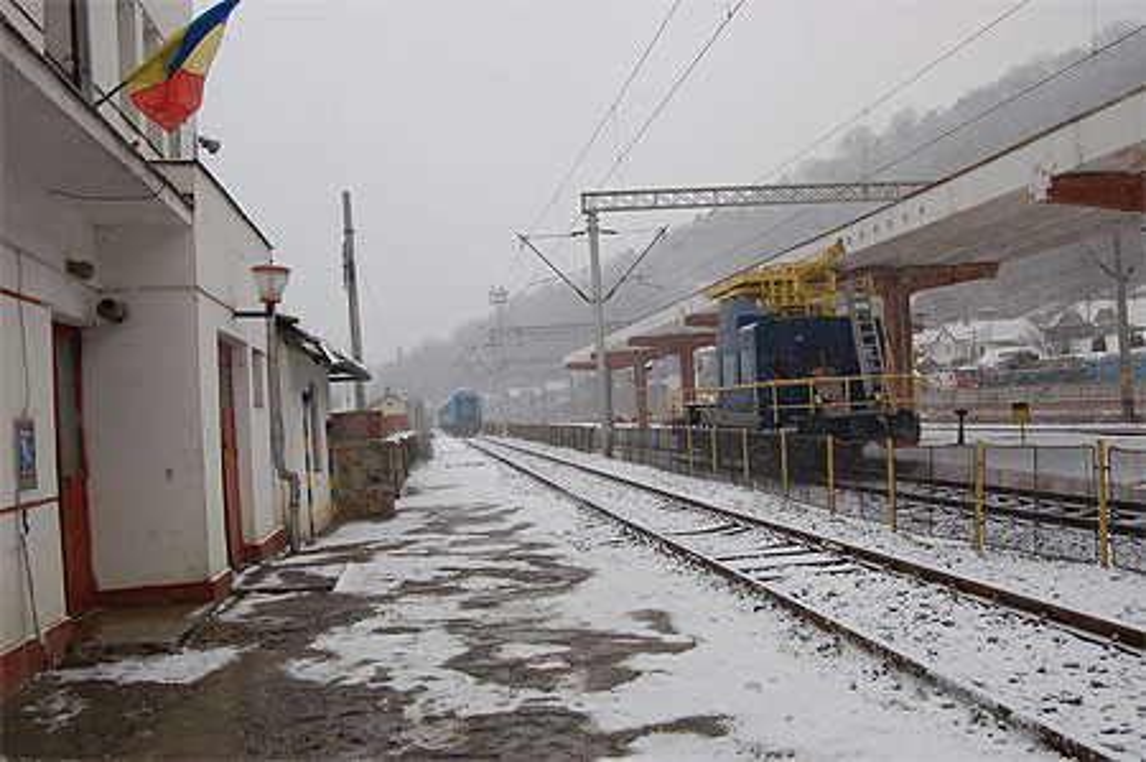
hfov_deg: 57.3
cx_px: 573
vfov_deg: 39.9
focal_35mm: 33
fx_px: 1049
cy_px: 381
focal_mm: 22
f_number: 5.6
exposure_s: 1/125
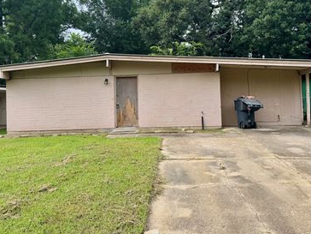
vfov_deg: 42.7
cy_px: 90
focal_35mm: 33
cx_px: 151
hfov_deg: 55.3
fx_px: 296
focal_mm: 6.76
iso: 80
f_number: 1.78
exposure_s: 1/1721
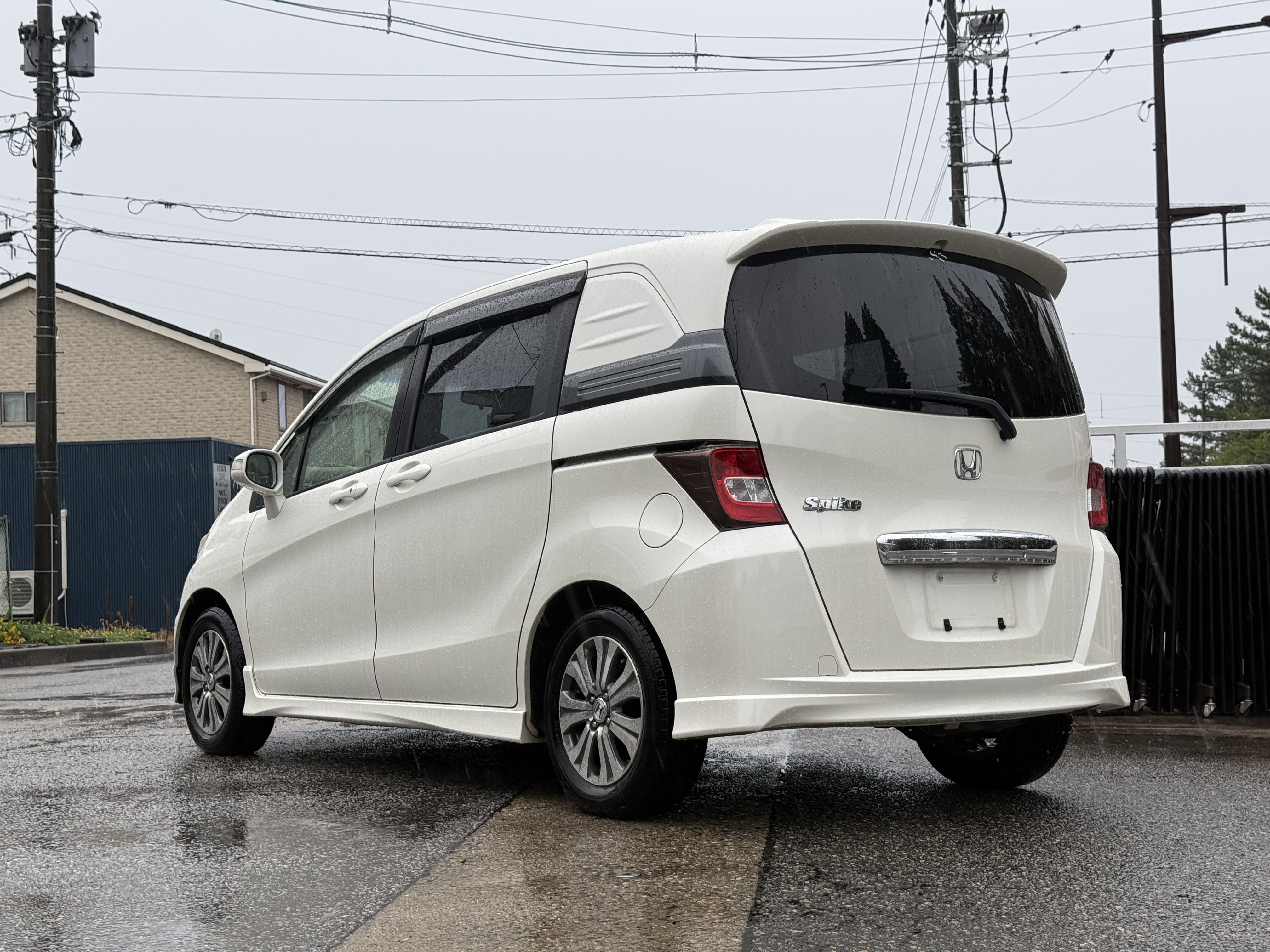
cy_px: 476
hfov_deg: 39.7
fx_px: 1761
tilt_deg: +2.8
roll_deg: +1.8
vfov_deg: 30.3
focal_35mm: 48
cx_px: 635
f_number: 1.78
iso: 100
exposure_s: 1/227
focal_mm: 6.76
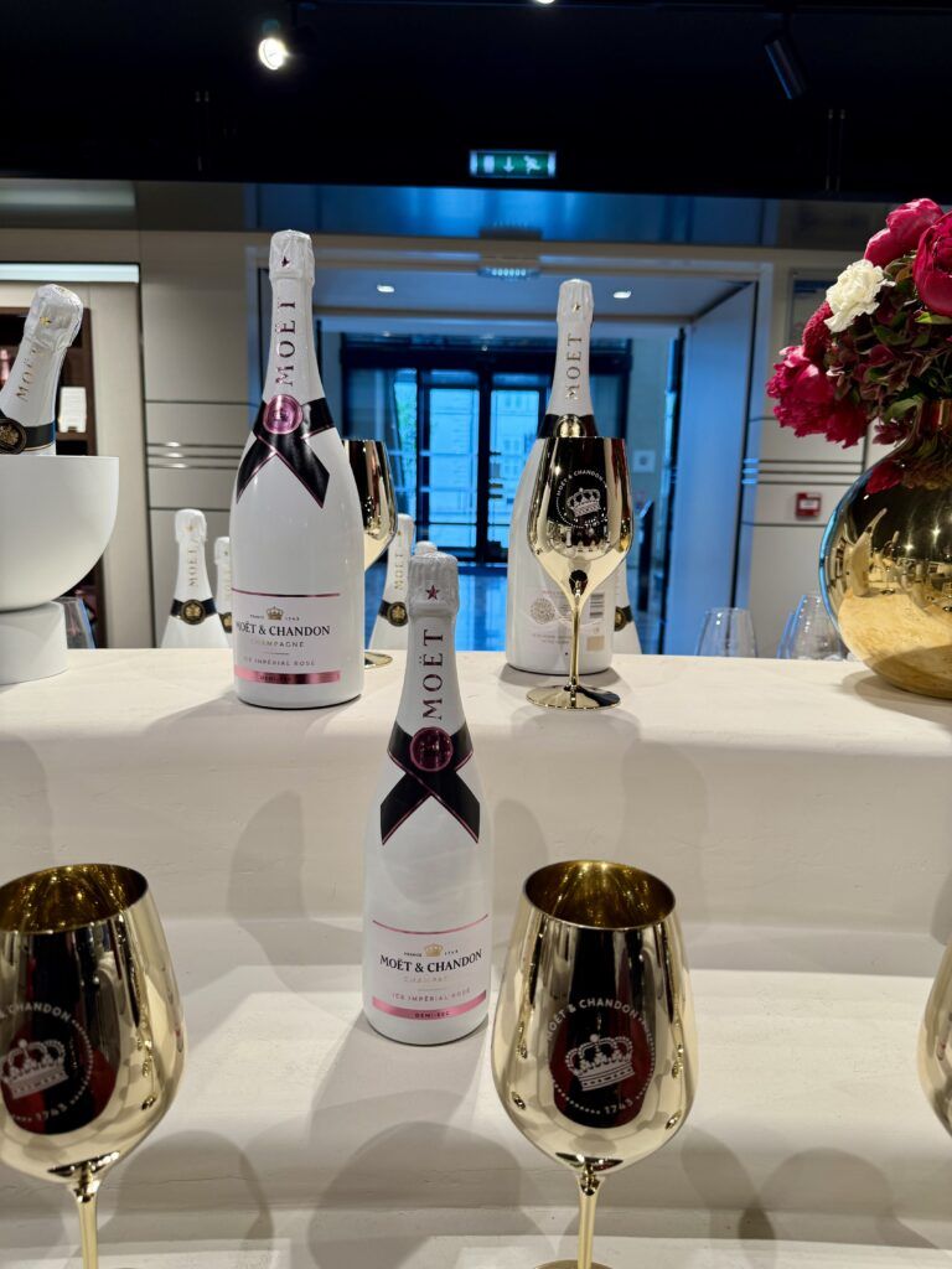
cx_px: 476
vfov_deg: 71.6
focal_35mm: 24
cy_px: 634
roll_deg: -2.9
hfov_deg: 56.8
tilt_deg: -10.4
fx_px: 880
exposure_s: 1/219
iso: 100
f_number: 1.78
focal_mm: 6.76
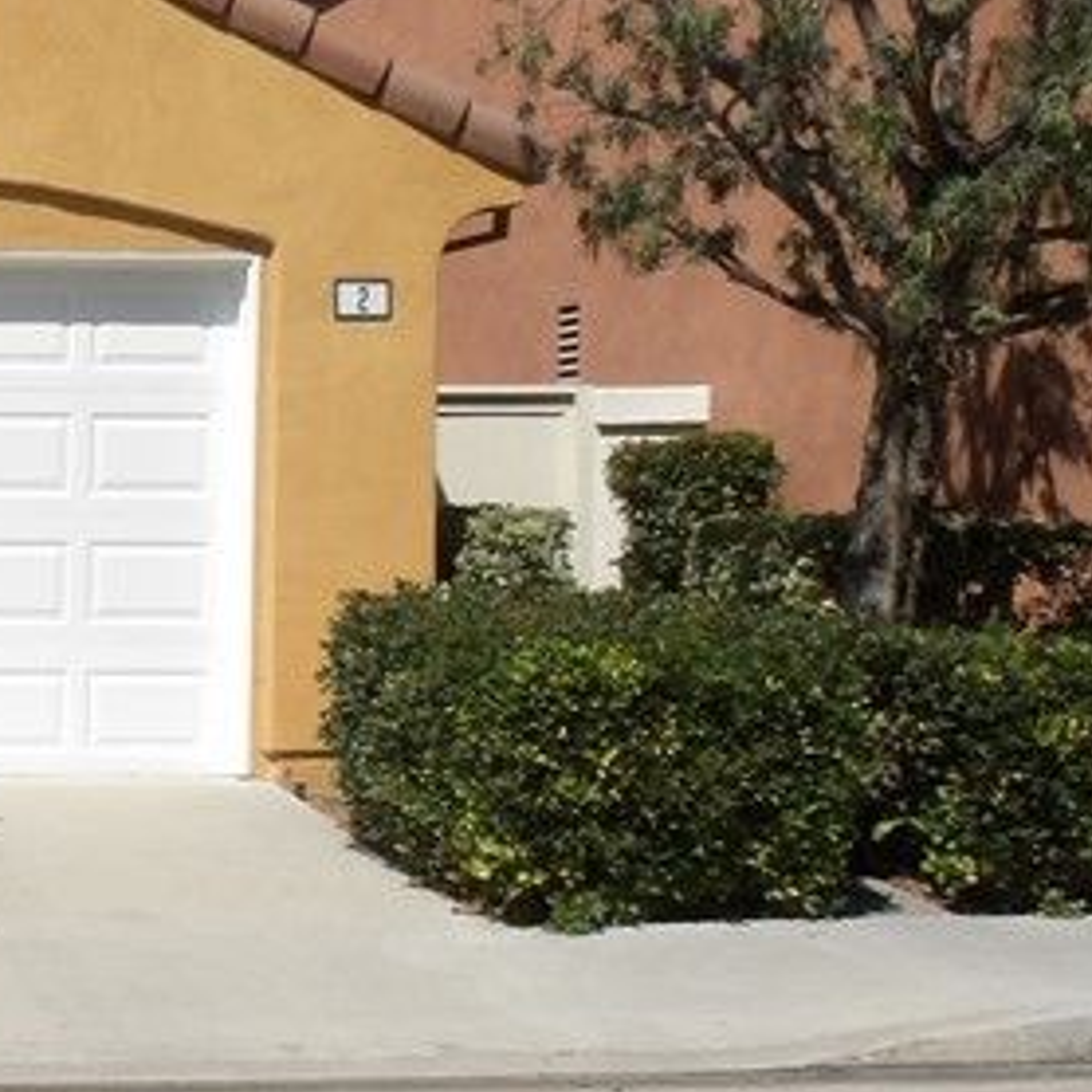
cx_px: -436
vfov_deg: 23.0
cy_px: 625
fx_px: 2677
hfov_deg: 20.5
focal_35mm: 75
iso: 100
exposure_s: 1/448
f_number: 6.2
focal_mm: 4.2
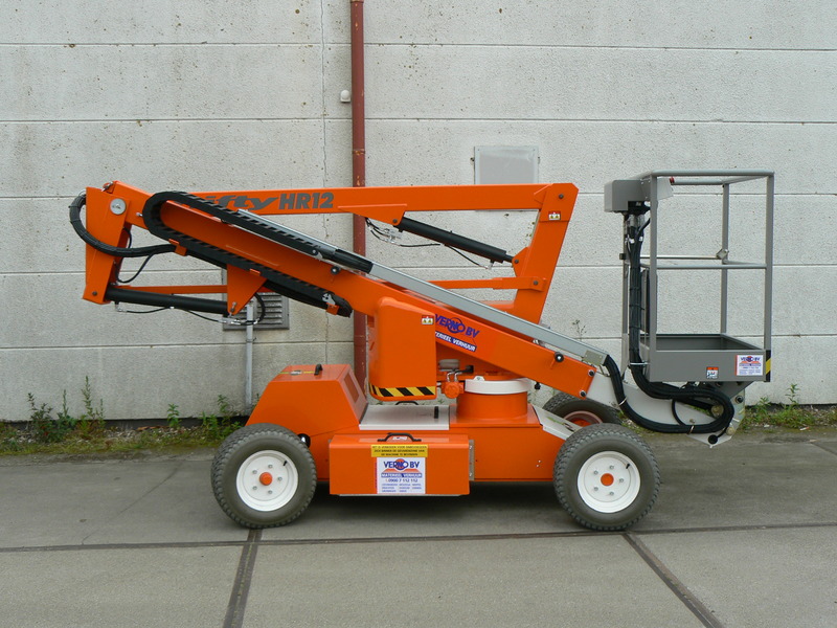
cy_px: 314
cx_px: 418
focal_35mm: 43
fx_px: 1040
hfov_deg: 43.9
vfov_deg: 33.6
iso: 80
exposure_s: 1/160
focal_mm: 7.1
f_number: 5.6
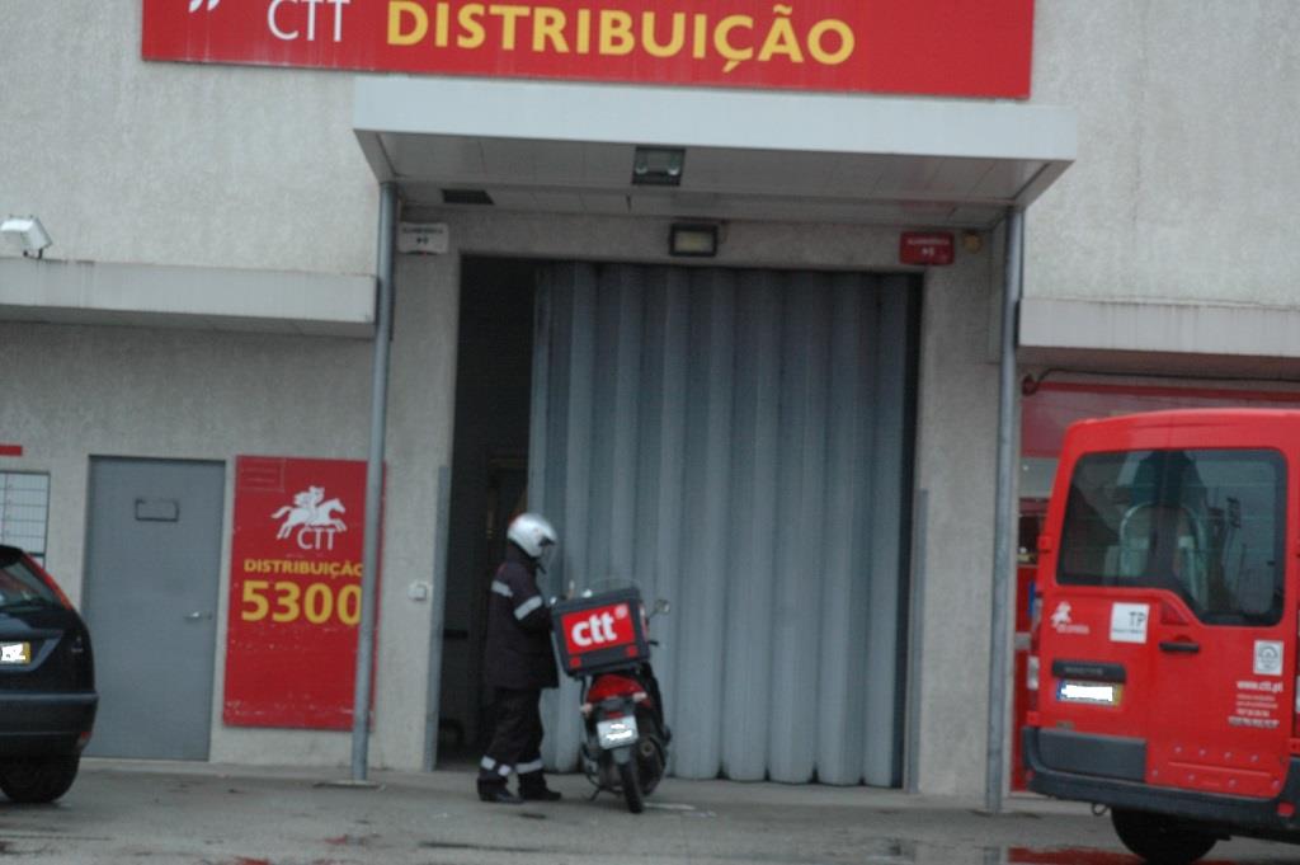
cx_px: 650
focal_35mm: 72
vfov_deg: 18.9
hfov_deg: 28.1
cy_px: 432
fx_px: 2598
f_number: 5.6
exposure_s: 1/160
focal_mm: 48
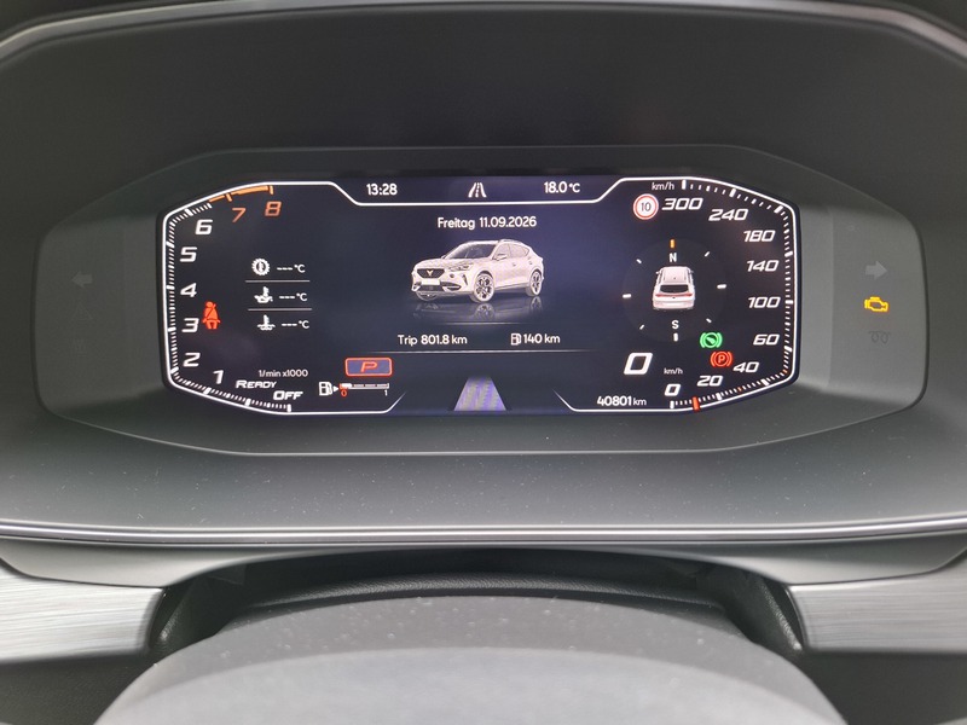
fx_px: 643
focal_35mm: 23
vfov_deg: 58.9
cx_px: 484
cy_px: 362
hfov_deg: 73.9
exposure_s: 1/60
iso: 160
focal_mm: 5.54
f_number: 1.8
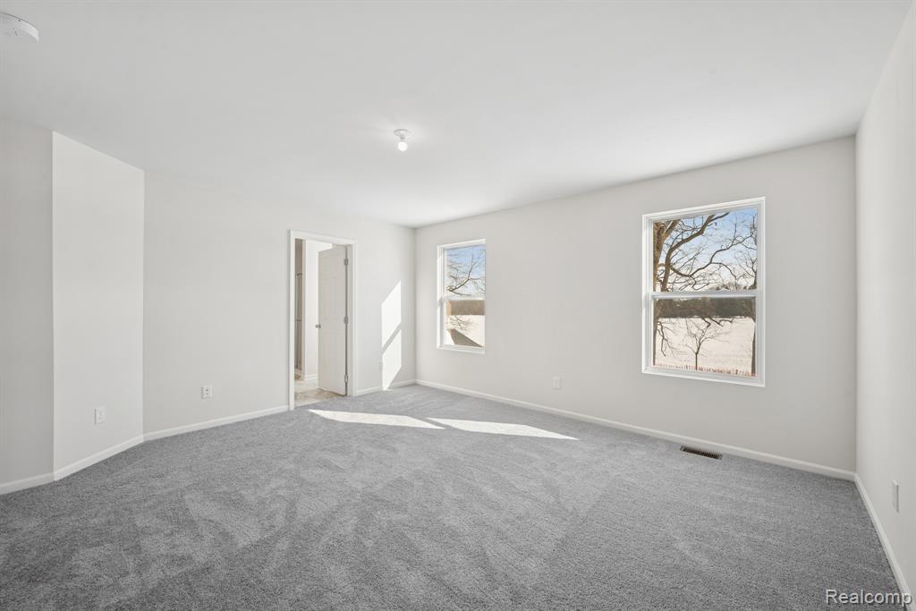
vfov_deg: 81.2
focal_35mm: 14
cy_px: 306
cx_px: 458
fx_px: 356
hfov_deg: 104.2
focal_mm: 14
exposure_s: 1/6
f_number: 9
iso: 64
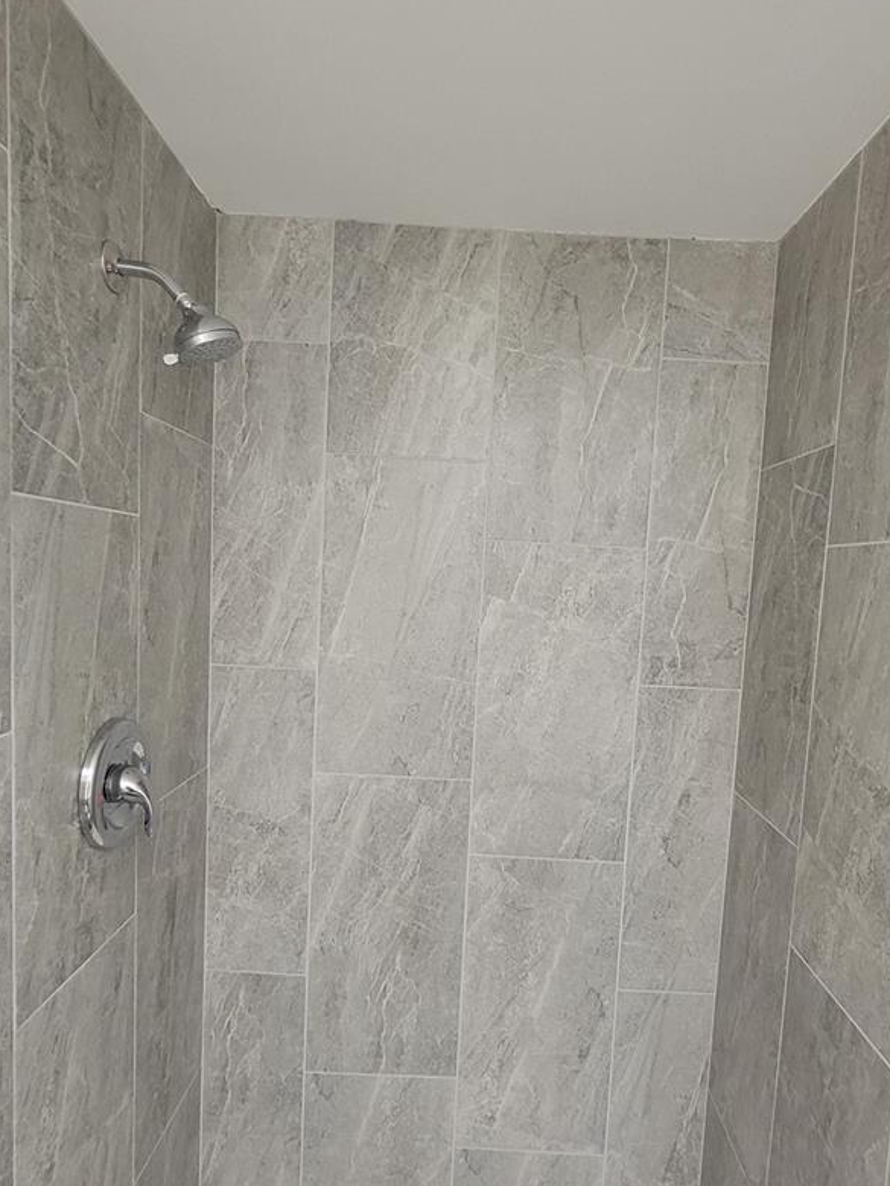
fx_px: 686
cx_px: 472
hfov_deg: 65.9
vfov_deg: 81.7
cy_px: 628
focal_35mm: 20
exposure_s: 1/40
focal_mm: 2.2
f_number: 2.2
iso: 320
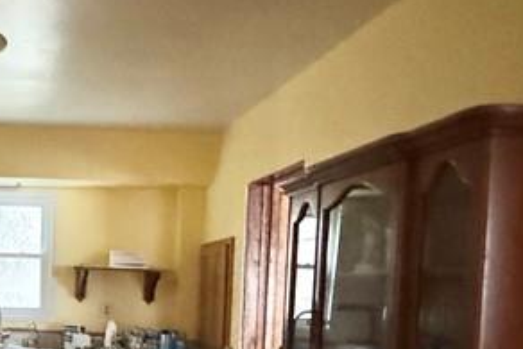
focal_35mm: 51
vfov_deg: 25.4
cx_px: 0
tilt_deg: -3.7
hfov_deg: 35.2
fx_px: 741
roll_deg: -2.3
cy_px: 335
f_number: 2.2
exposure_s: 1/30
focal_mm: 2.22
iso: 1600
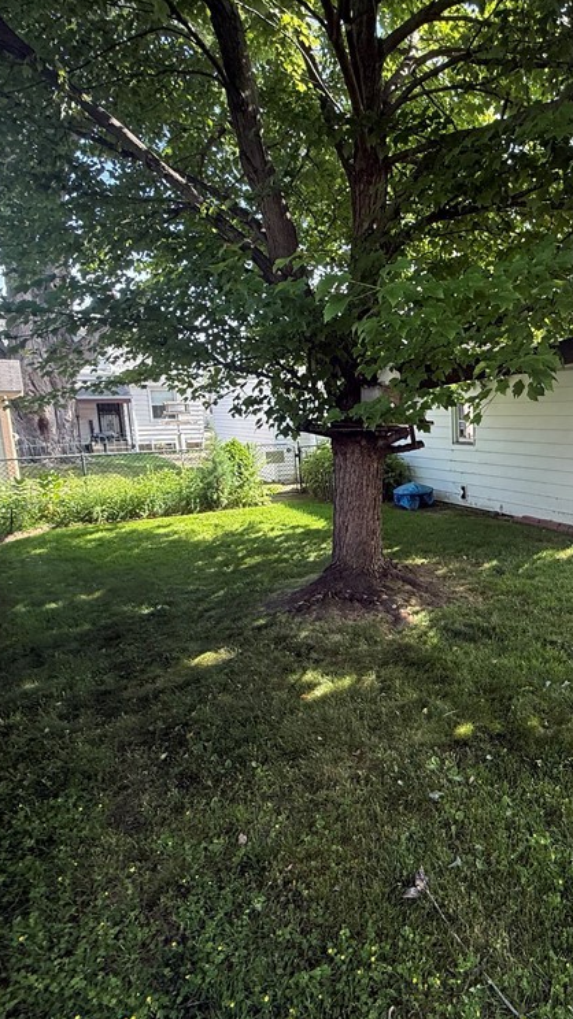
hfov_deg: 48.2
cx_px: 511
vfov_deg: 83.8
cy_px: 497
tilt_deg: -6.8
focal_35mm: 21
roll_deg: -0.2
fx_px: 568
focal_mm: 2.22
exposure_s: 1/252
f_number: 2.2
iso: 50
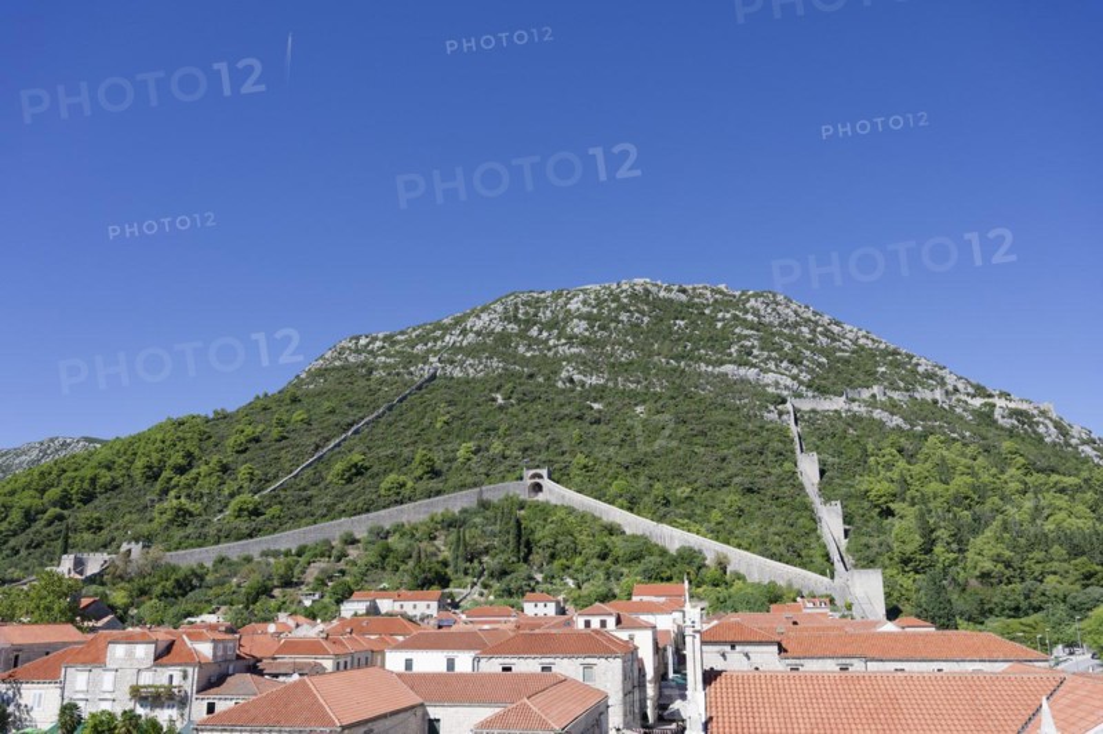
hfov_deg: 63.7
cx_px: 552
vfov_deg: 44.9
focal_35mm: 29
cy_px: 367
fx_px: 888
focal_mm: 29
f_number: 6.3
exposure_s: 1/320
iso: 100
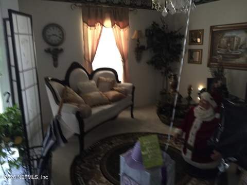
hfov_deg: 61.7
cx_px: 124
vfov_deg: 48.2
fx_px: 207
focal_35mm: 29
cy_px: 92
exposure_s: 1/15
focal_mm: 4.15
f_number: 2.2
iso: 250
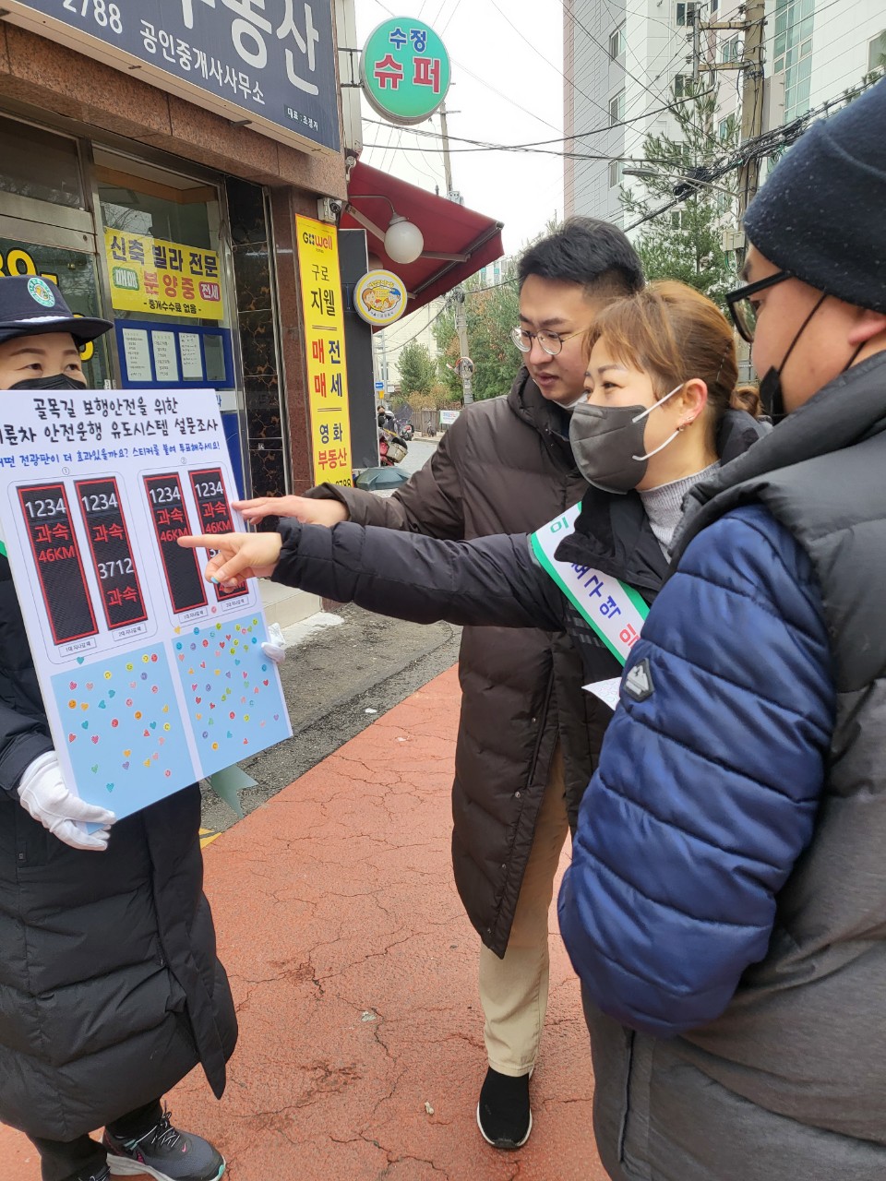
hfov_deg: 53.1
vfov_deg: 67.3
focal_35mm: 26
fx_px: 887
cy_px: 590
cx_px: 443
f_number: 1.8
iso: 50
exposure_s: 1/370
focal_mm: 4.25
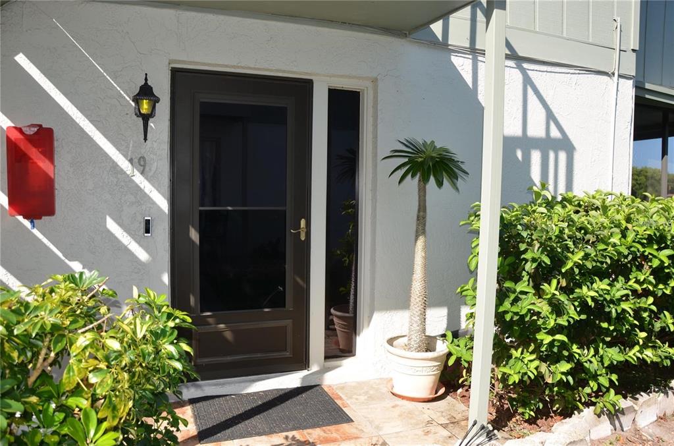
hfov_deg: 67.5
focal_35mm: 27
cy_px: 223
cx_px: 337
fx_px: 504
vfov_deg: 47.7
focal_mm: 18
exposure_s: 1/250
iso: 100
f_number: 5.6
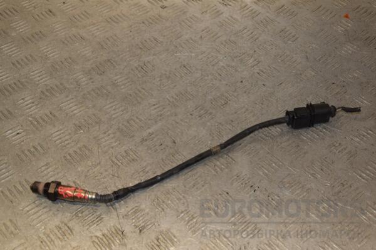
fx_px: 548
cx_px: 188
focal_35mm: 52
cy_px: 125
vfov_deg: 25.8
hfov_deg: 37.9
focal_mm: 35
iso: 800
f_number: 7.1
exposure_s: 1/200
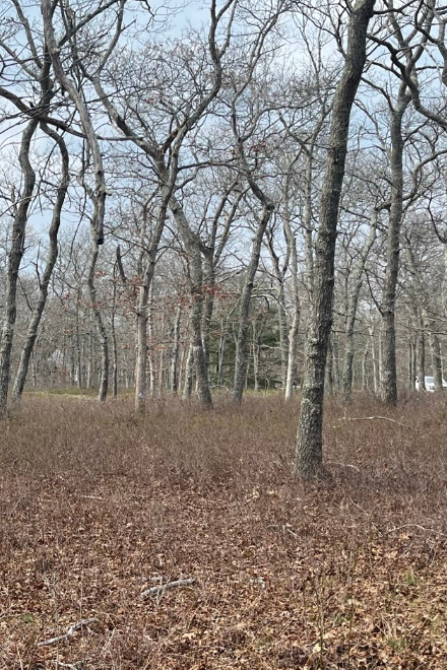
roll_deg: -0.4
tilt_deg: +2.3
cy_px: 343
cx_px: 74
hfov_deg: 22.6
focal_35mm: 59
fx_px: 1099
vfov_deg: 33.9
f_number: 1.6
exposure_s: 1/1294
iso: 50
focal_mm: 5.1
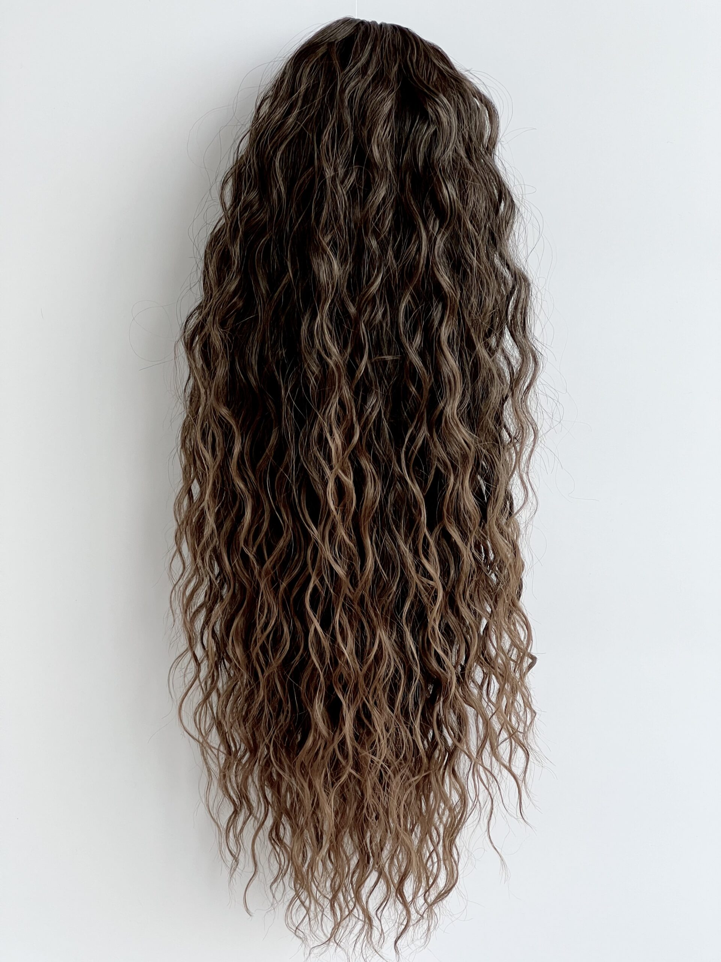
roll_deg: +0.3
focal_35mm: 77
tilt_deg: -9.5
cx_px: 360
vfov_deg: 25.3
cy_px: 481
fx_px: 2138
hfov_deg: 19.1
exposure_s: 1/99
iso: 100
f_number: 2.8
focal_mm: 9
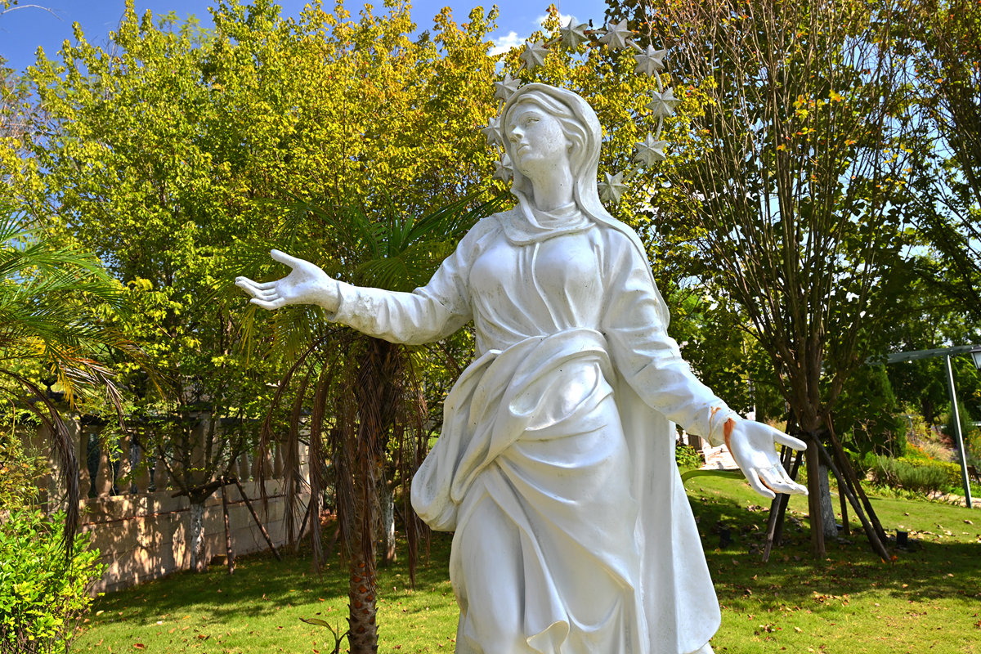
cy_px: 327
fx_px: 790
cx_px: 490
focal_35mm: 29
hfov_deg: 63.7
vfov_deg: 45.0
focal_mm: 29
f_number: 9
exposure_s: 1/160
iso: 200
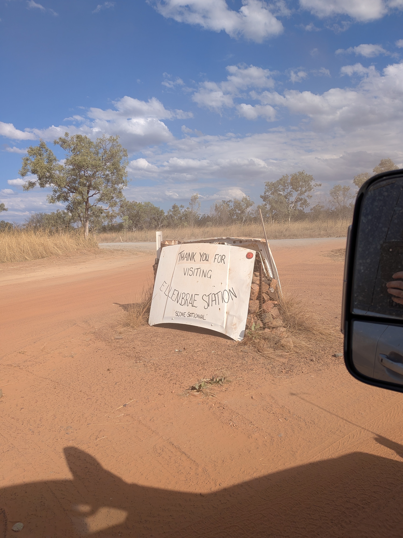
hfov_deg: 56.8
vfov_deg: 71.6
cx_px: 202
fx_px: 373
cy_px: 269
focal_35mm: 24
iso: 29
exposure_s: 1/2703
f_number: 1.7
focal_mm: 4.53
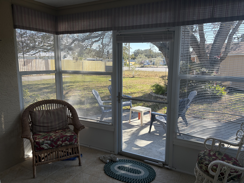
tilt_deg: -6.8
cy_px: 92
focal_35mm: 26
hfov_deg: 67.3
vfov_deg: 53.1
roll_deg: -0.2
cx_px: 122
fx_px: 183
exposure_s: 1/607
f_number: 1.6
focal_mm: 5.96
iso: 50
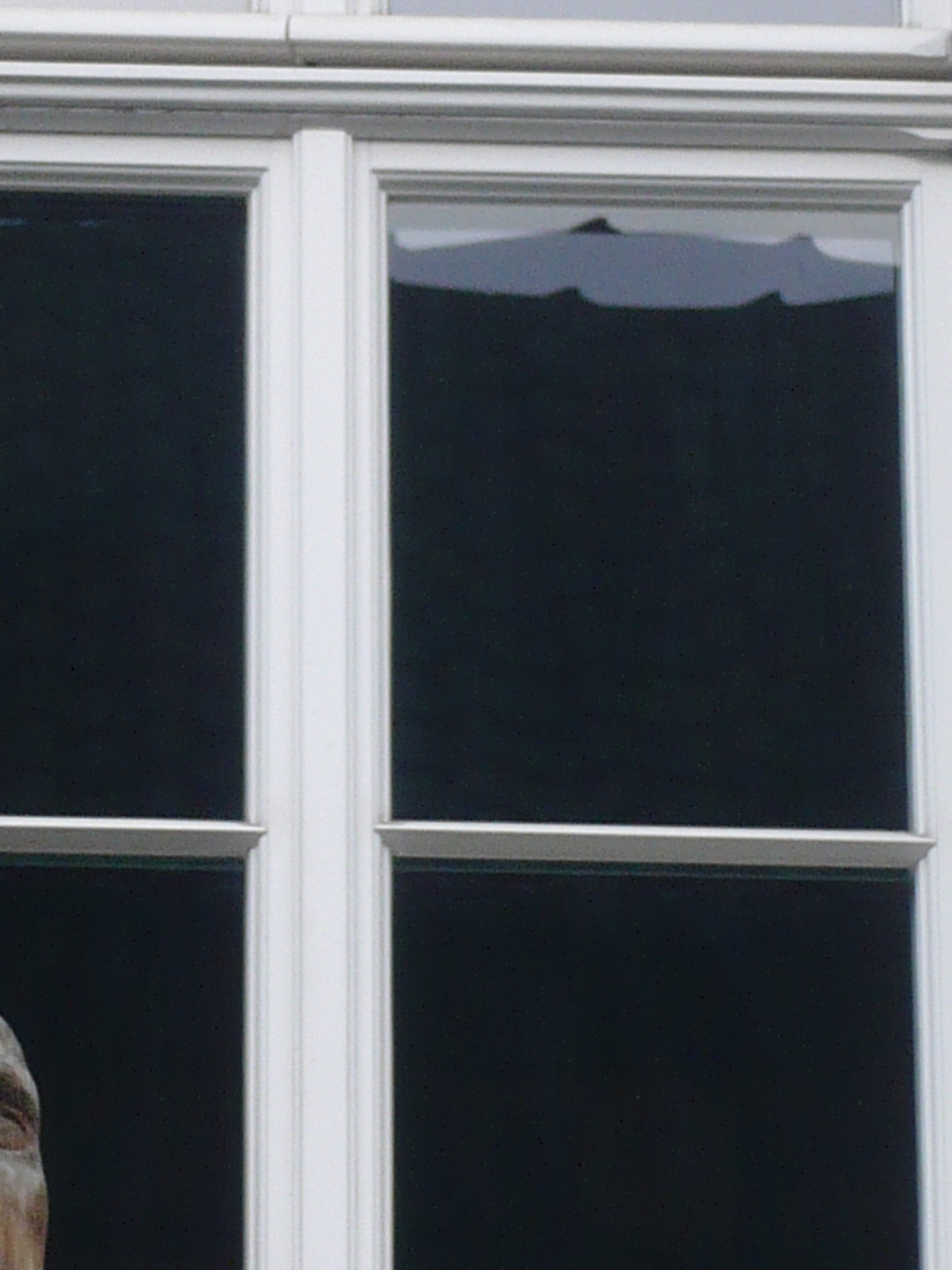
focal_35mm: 342
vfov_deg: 5.8
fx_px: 12544
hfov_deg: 4.3
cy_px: 450
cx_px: 354
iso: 100
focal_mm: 17.4
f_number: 5
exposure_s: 1/500
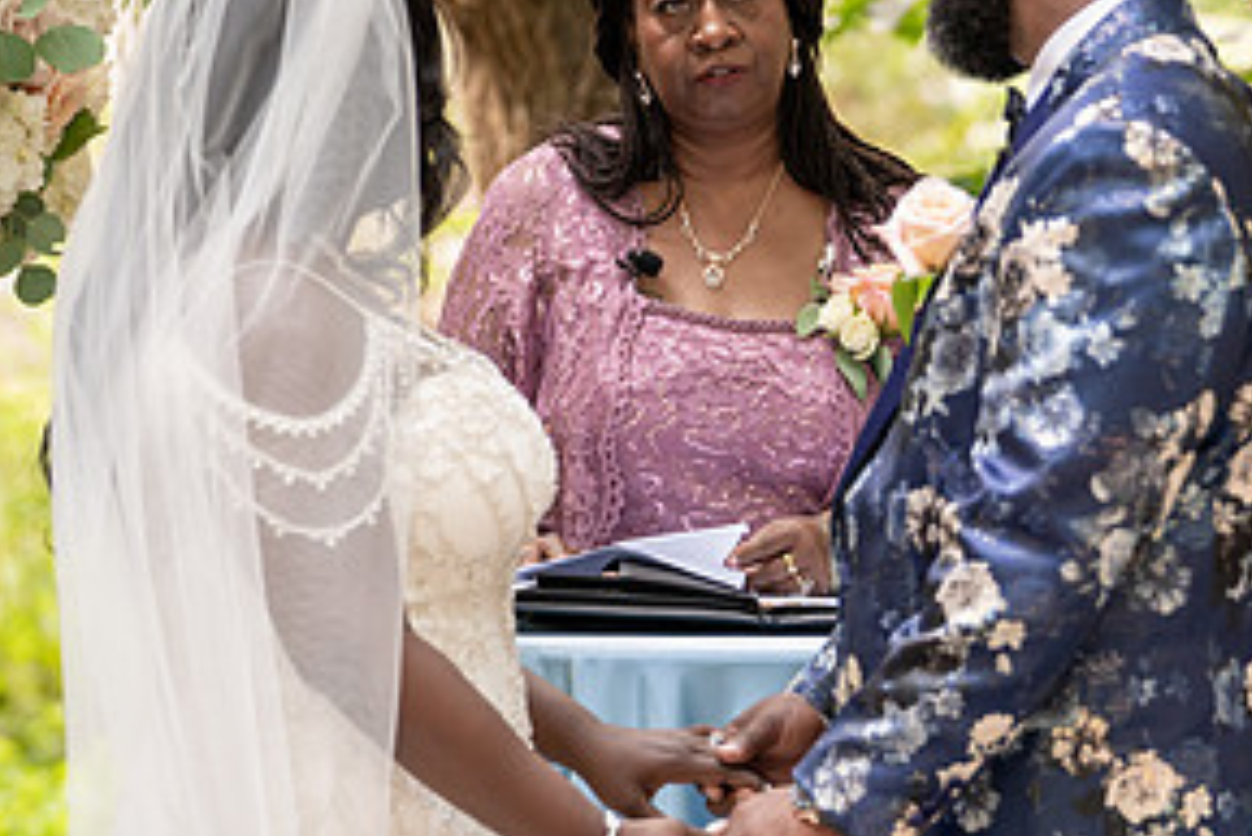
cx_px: 813
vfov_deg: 5.0
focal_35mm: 273
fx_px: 9499
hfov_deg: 7.5
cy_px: 316
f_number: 4
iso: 640
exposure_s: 1/200
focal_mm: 132
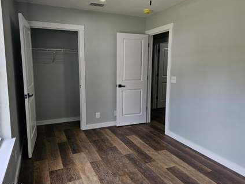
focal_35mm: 26
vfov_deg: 53.0
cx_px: 116
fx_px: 184
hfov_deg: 67.3
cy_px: 91
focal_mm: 6.3
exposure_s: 1/120
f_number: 1.7
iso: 64
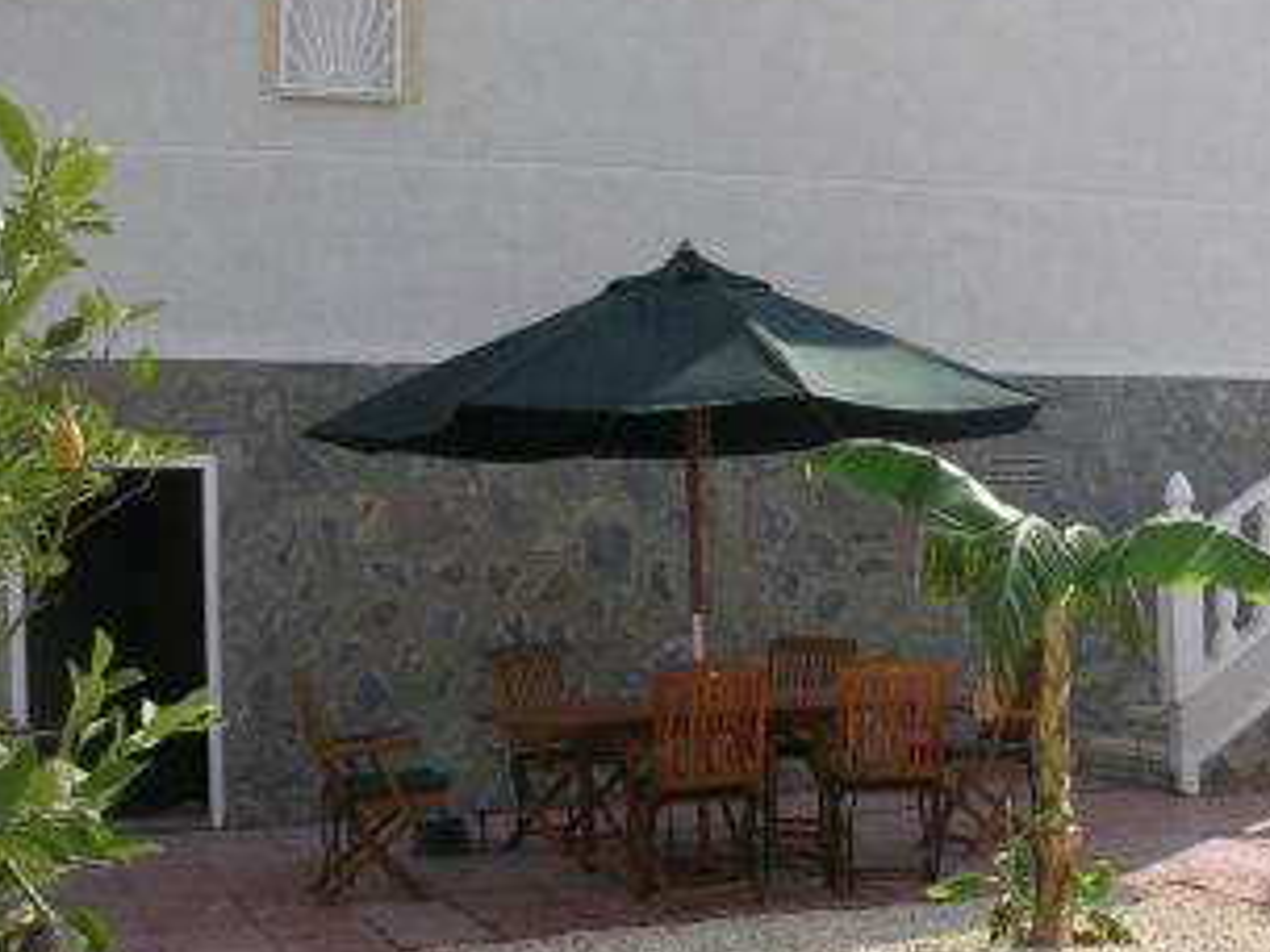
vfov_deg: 22.9
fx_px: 2348
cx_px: 1028
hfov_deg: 29.5
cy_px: 472
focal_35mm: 64
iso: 50
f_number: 5.6
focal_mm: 5.8
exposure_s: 1/296
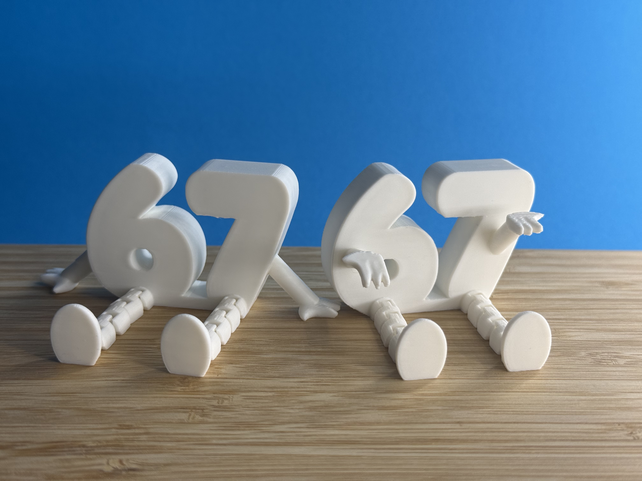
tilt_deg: -16.3
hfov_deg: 39.7
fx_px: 890
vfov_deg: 30.3
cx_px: 321
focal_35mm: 48
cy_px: 240
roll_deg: -1.7
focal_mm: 6.76
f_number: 1.78
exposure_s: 1/2088
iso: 80
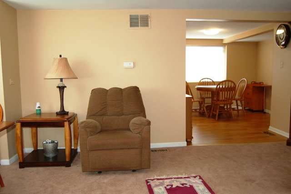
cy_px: 97
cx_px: 146
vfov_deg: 39.9
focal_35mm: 33
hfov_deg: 57.2
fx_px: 267
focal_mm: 22
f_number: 3.8
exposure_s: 1/60
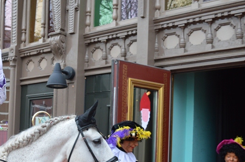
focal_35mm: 60
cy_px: 153
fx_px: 407
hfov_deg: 32.2
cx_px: 36
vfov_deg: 21.9
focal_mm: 21
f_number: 5
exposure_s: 1/100
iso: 400
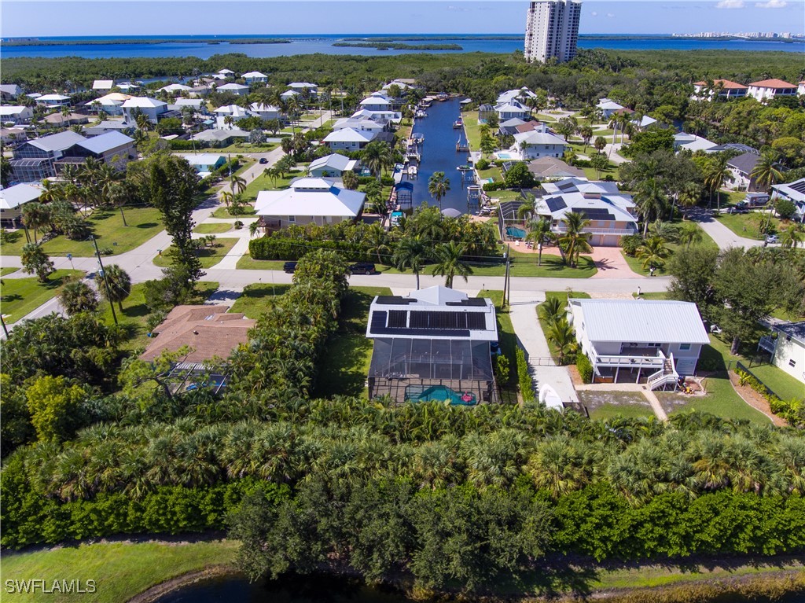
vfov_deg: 65.9
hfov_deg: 81.8
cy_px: 302
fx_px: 465
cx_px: 402
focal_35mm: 20
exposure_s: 1/610
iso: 100
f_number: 2.8
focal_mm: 3.61
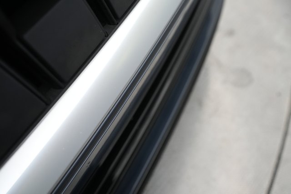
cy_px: 97
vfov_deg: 46.4
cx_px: 146
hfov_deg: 65.5
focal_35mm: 28
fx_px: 226
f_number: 4.5
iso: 3200
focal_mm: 28
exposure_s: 1/100
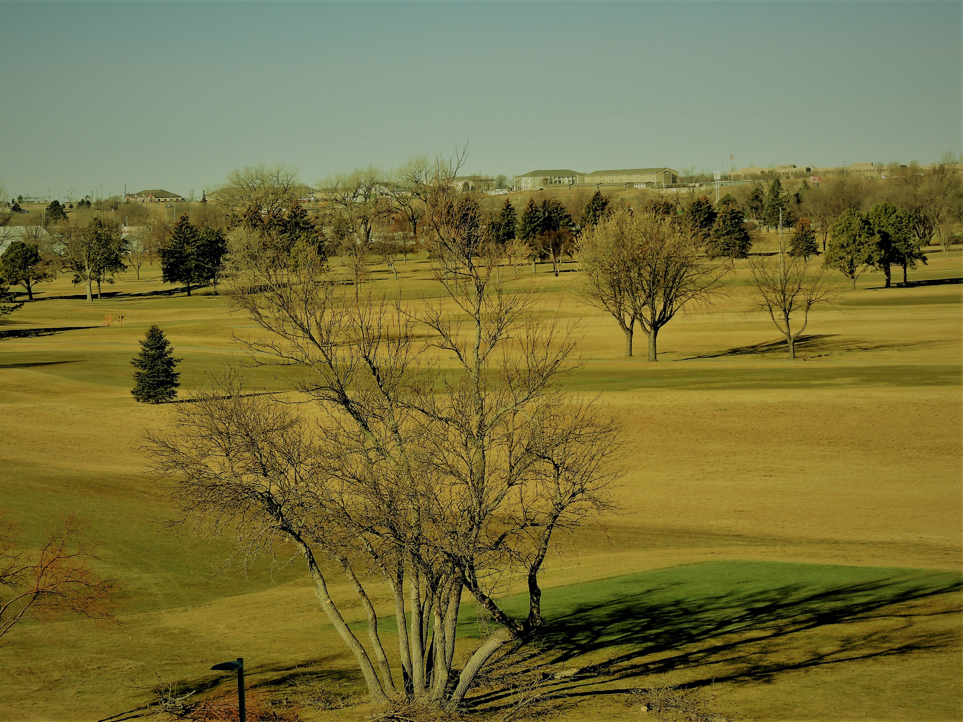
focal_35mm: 105
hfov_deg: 18.7
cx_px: 482
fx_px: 2921
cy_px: 361
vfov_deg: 14.1
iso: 100
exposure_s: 1/640
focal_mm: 18.7
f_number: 4.2
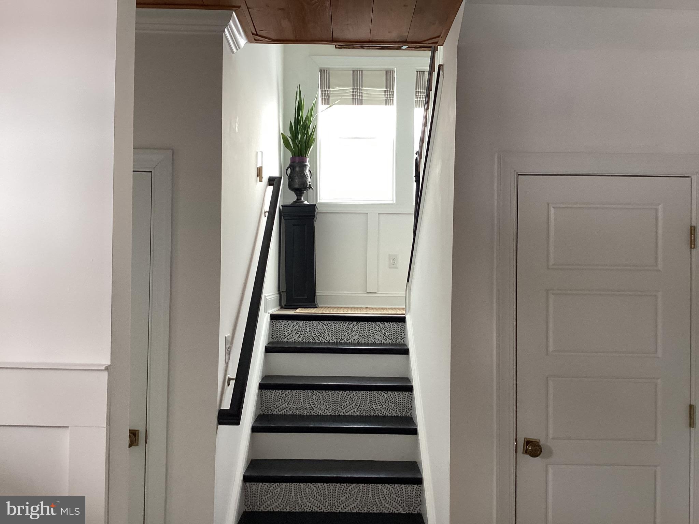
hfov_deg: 58.4
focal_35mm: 31
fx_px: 626
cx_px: 350
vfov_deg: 45.4
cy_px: 262
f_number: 2.4
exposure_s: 1/60
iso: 80
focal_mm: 3.3
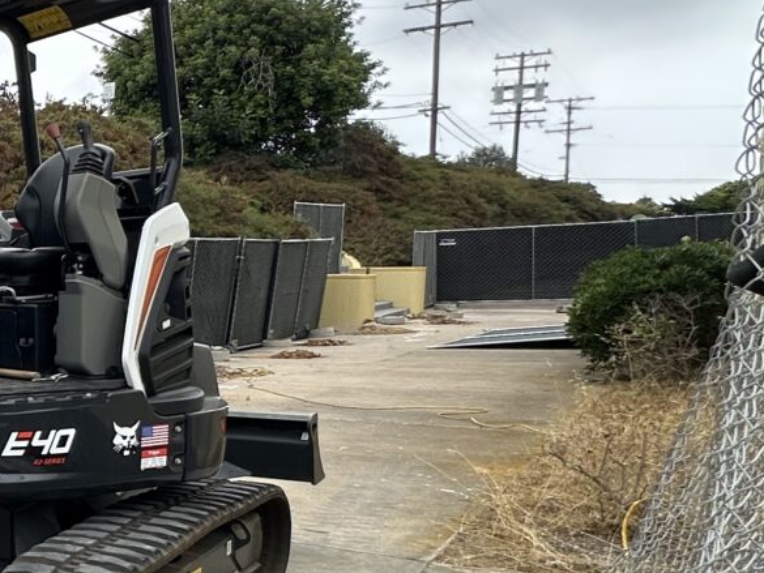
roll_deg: +1.4
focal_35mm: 49
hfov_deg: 27.0
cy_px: 348
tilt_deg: -4.7
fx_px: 1082
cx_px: -389
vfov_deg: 29.6
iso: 40
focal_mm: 2.22
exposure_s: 1/703
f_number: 2.2
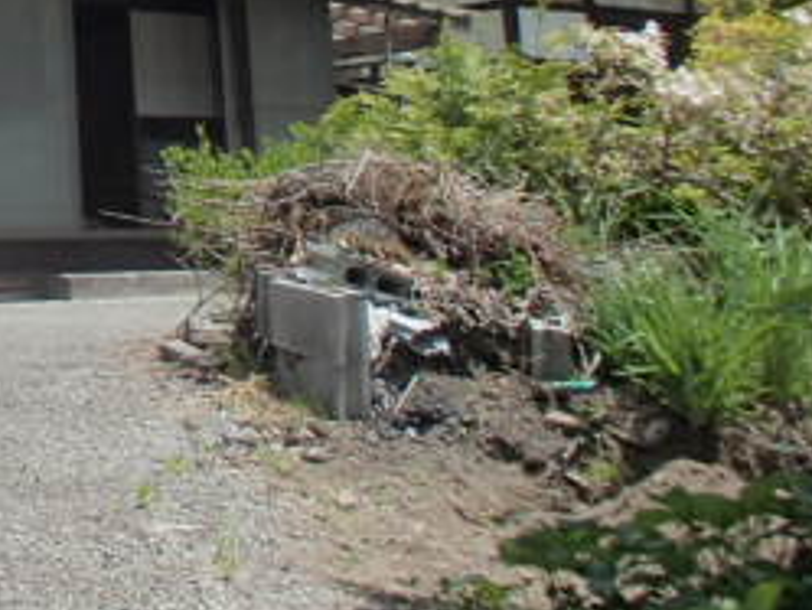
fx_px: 1690
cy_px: -88
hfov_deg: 24.5
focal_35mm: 72
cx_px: -163
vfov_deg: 19.5
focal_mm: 5
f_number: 11
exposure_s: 1/100
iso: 100
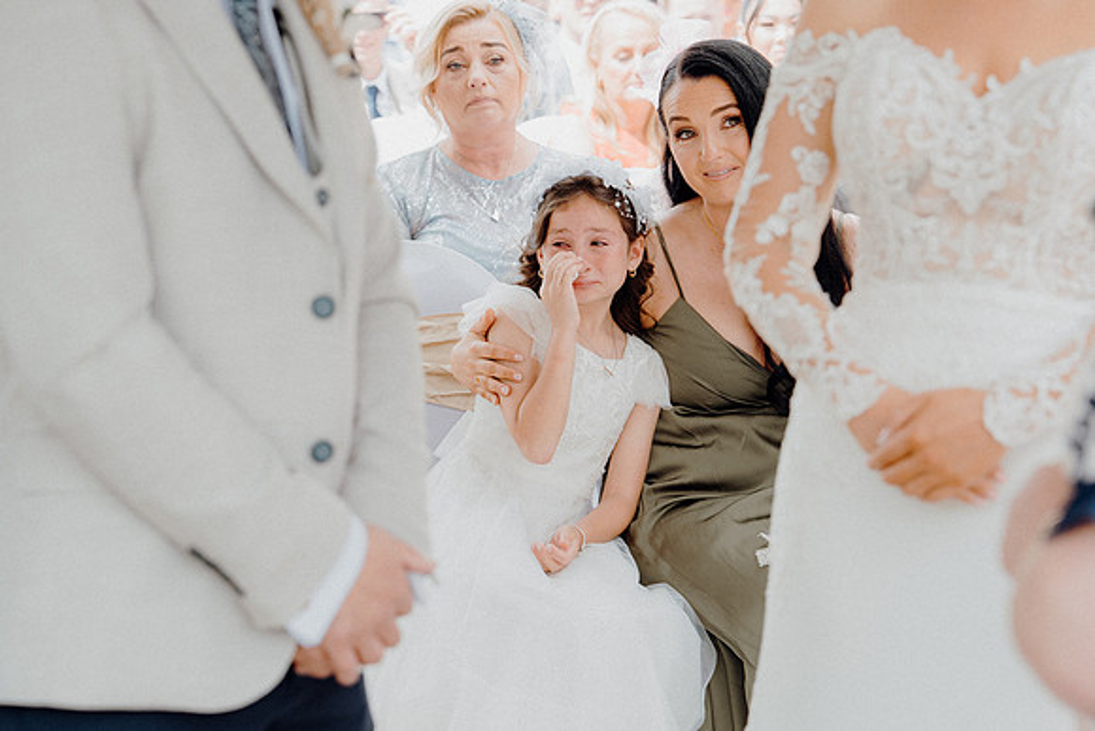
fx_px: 3194
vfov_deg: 13.0
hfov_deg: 19.5
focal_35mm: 105
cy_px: 366
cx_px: 548
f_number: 3.5
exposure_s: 1/200
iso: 125
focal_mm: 70
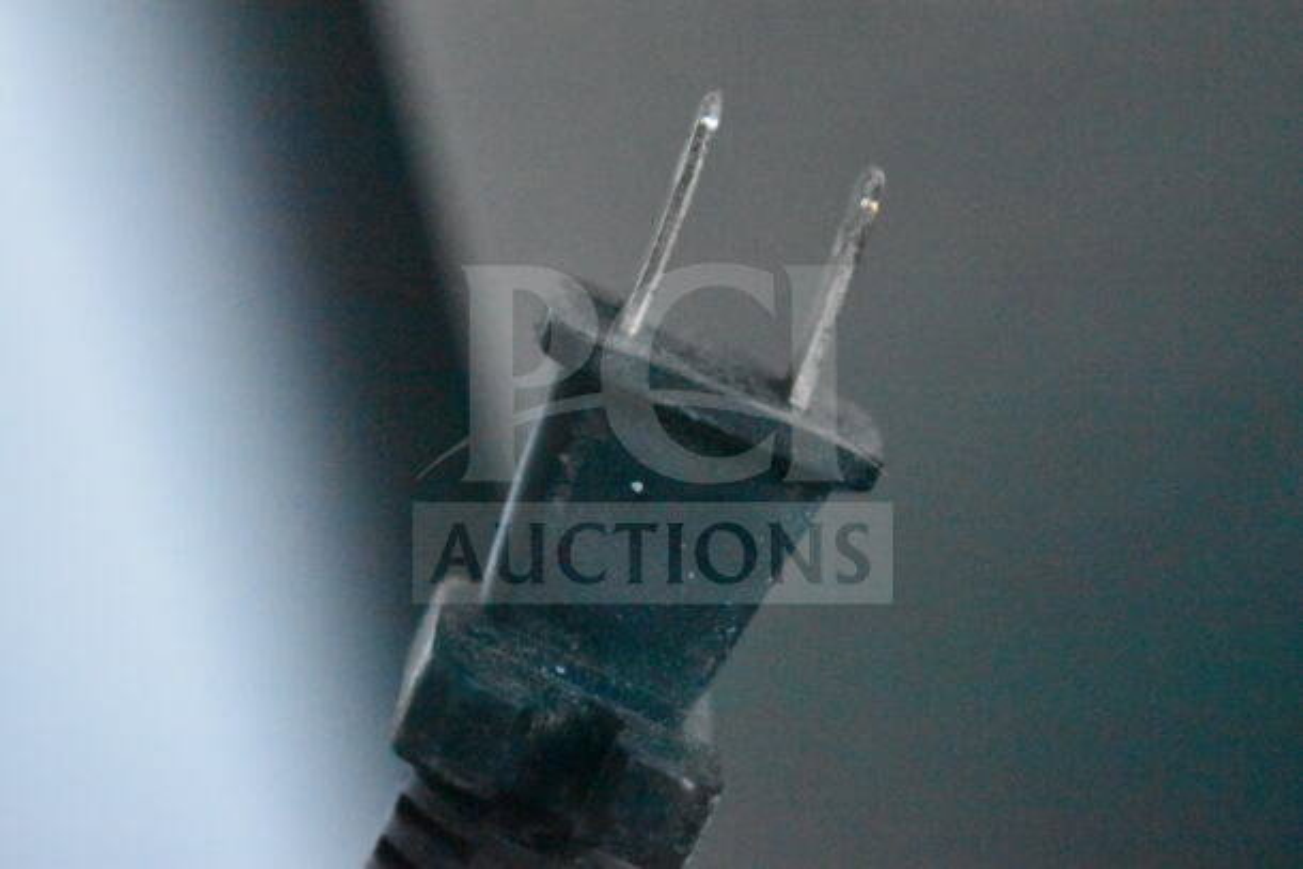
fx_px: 2987
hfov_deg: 24.6
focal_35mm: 82
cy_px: 434
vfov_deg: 16.6
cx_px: 652
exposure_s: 1/4000
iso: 25600
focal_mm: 55
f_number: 5.6
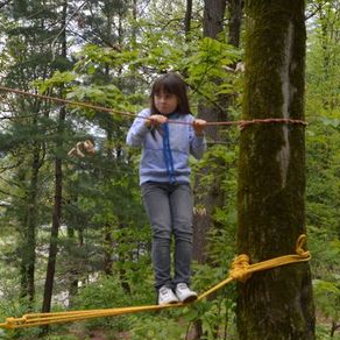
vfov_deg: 36.1
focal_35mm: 47
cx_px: 192
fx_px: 522
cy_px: 176
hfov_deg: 36.0
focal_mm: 18
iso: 220
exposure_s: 1/125
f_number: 5.6
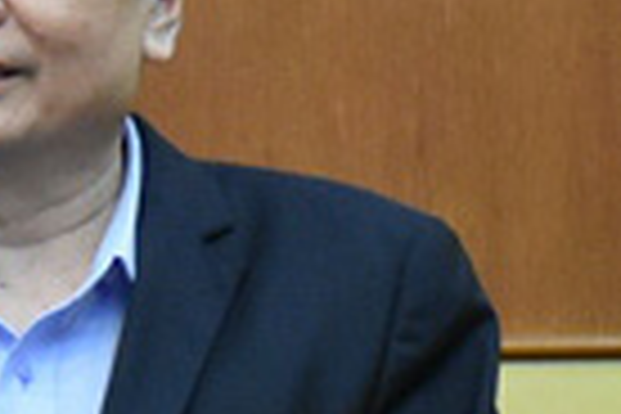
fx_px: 9435
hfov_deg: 3.7
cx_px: -639
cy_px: 292
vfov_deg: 2.5
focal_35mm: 547
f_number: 4.8
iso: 3600
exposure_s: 1/60
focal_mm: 56
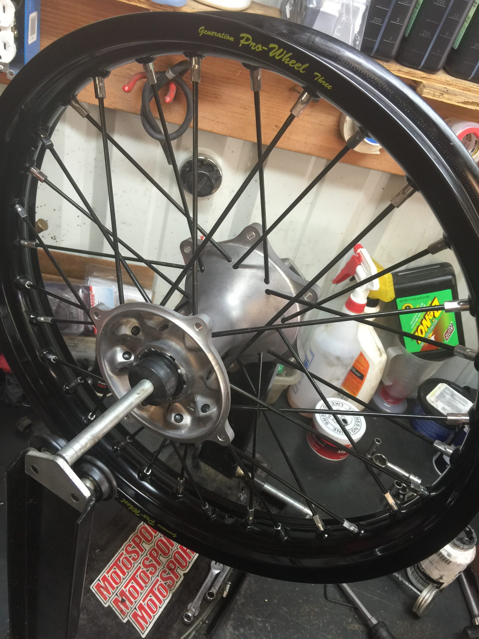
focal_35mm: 29
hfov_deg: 48.2
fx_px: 535
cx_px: 240
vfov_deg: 61.7
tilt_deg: -38.8
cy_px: 320
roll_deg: -17.8
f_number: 2.2
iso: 40
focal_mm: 4.15
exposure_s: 1/15
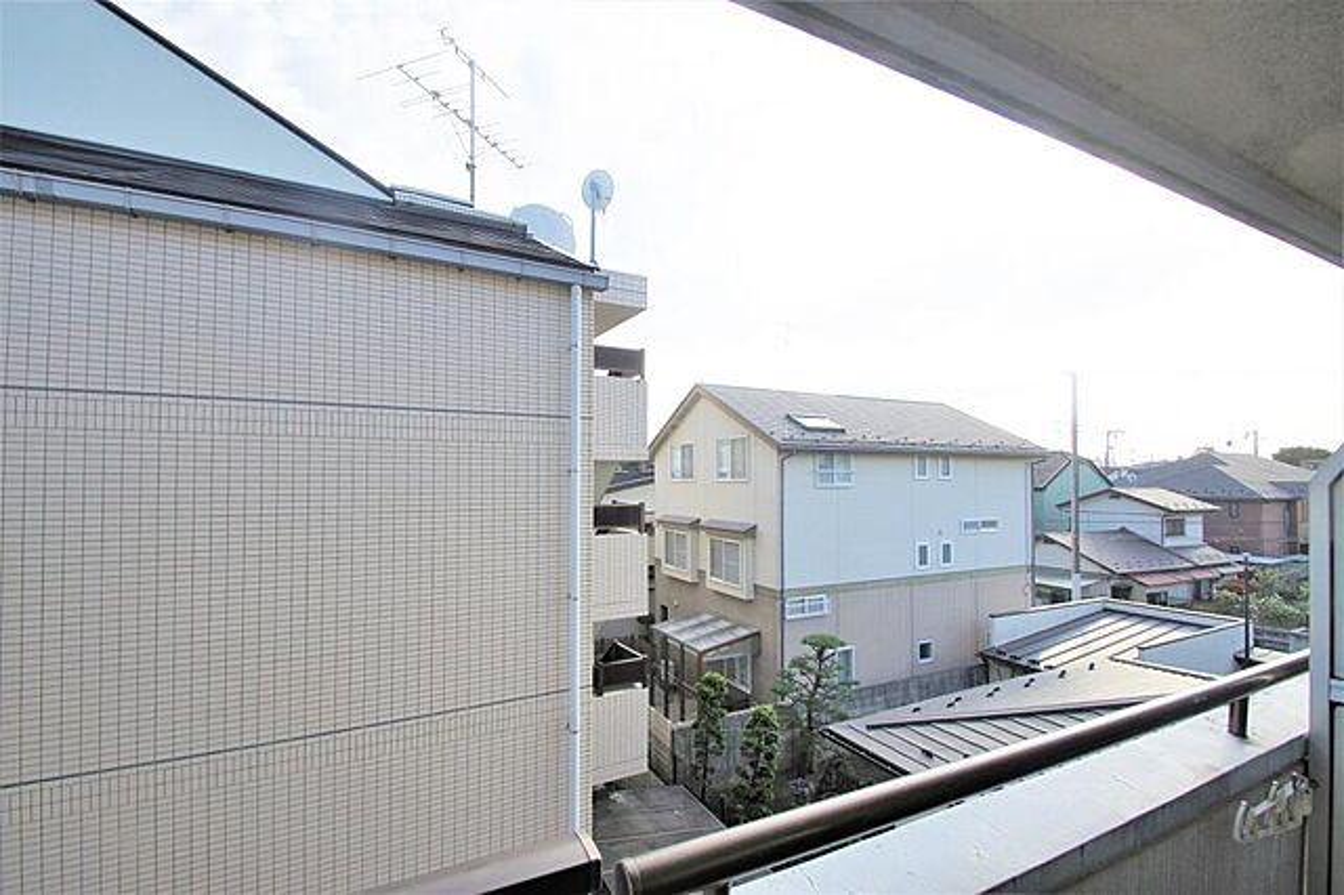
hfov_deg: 100.4
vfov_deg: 77.3
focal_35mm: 15
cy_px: 448
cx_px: 672
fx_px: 560
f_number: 7.1
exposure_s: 1/160
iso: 100
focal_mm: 10
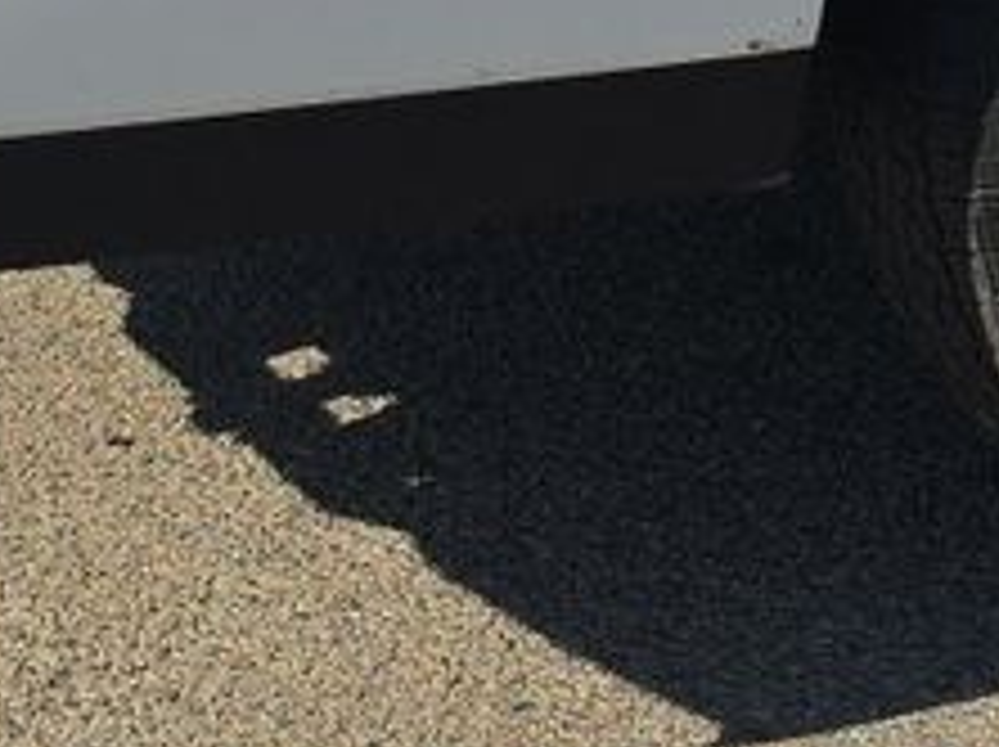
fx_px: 4786
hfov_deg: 11.3
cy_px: -882
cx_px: 1660
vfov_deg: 8.4
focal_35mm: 166
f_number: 1.4
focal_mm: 6.5
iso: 63
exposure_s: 1/5605
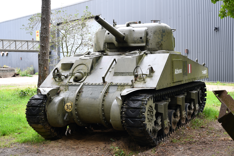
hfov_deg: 35.1
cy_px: 78
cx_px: 117
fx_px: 370
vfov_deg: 23.8
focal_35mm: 57
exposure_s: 1/60
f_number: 4
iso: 125
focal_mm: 38
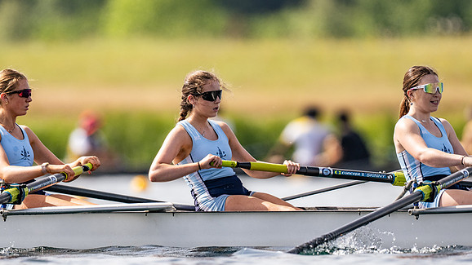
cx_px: 236
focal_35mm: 947
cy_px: 138
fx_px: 11851
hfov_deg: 2.3
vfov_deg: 1.3
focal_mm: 600
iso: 200
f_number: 4
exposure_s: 1/2500
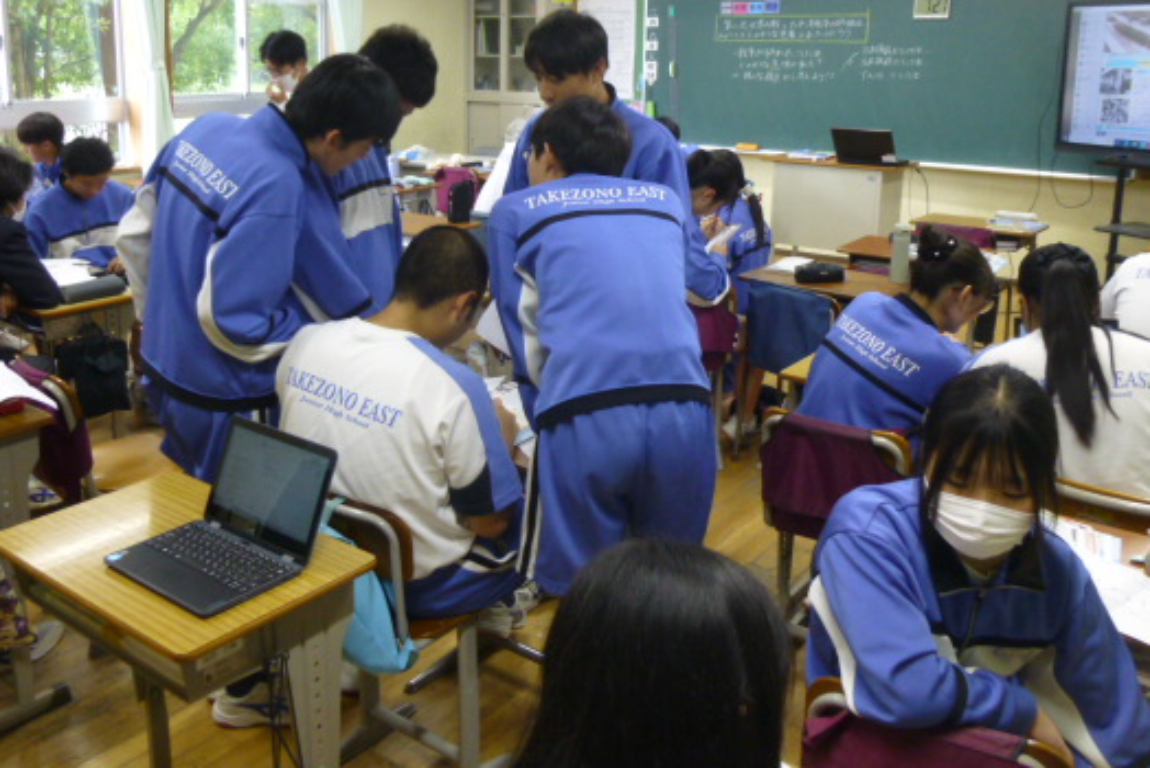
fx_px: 1055
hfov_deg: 57.1
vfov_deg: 39.6
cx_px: 522
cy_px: 261
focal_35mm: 33
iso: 400
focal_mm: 4.5
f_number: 3.1
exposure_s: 1/60
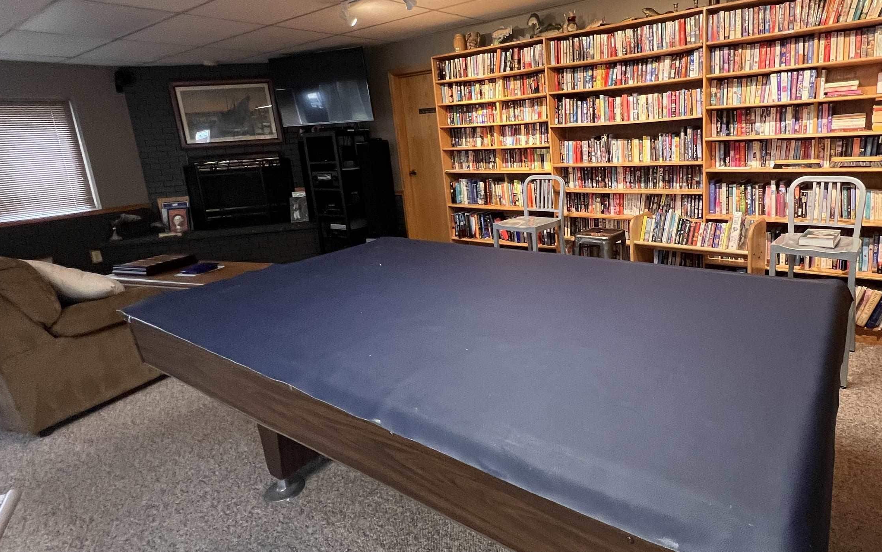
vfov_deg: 61.9
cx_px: 560
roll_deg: +4.1
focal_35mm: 19
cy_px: 234
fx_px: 457
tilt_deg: -11.5
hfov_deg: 86.0
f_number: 1.8
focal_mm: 1.57
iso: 320
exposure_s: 1/60
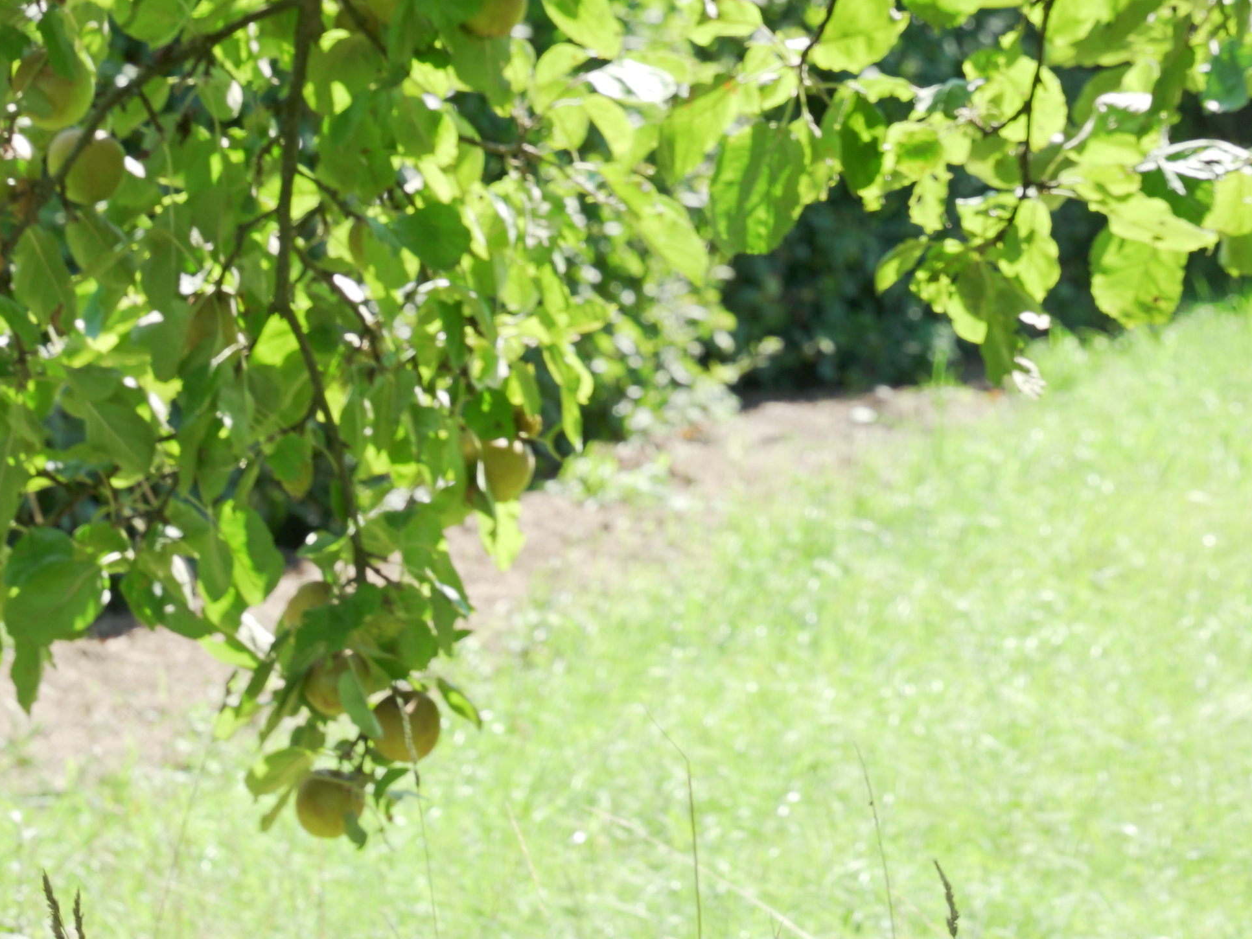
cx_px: 1090
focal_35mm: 209
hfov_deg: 9.4
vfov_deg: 7.0
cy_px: -347
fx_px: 7559
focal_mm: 70
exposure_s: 1/80
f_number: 8
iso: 200
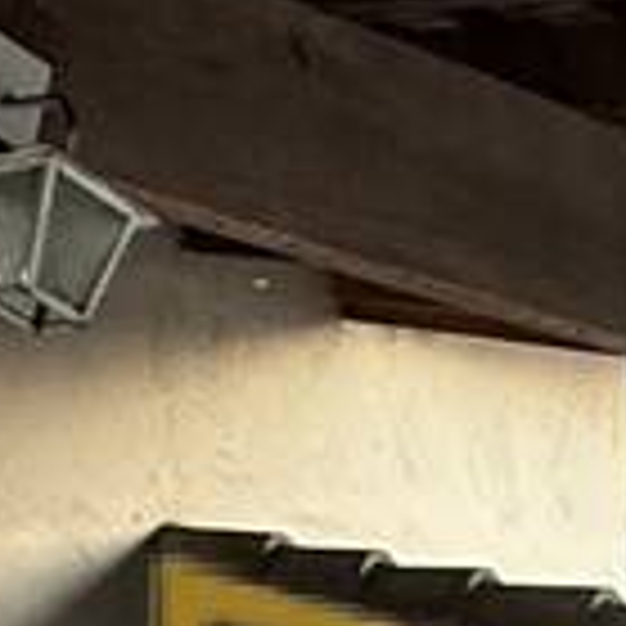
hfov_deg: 13.6
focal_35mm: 128
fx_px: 2619
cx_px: 288
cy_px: 1666
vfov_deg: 10.8
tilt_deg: -10.7
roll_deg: +0.4
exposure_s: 1/71
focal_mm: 2.22
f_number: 2.2
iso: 320
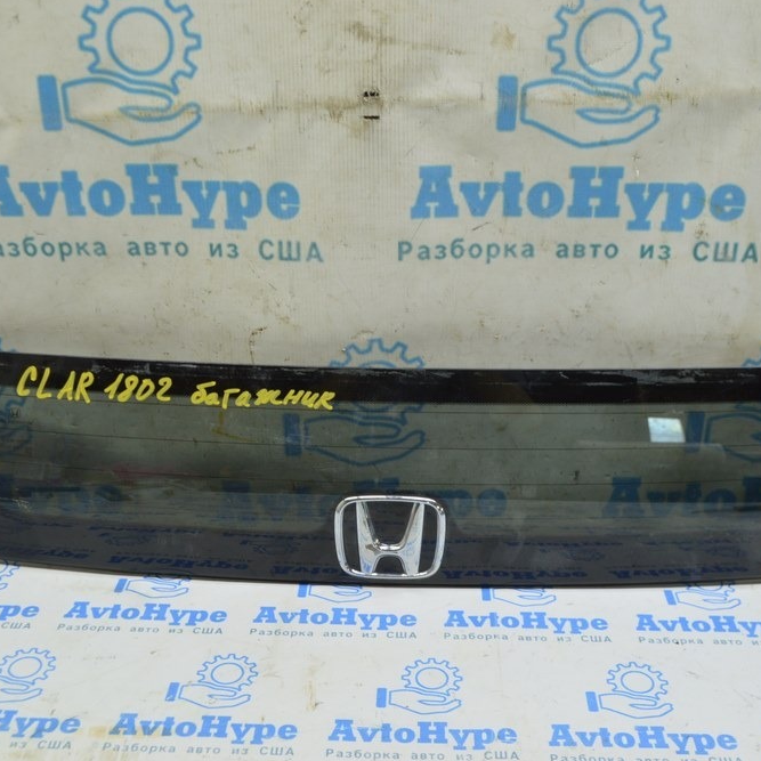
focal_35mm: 43
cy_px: 375
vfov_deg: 39.2
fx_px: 1070
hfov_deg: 39.2
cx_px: 375
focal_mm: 22
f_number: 5.6
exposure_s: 1/20
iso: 400
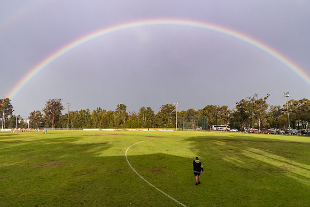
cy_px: 104
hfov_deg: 73.0
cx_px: 155
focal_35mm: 24
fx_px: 210
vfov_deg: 52.5
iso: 1000
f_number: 7.1
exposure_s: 1/1600
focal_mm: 16
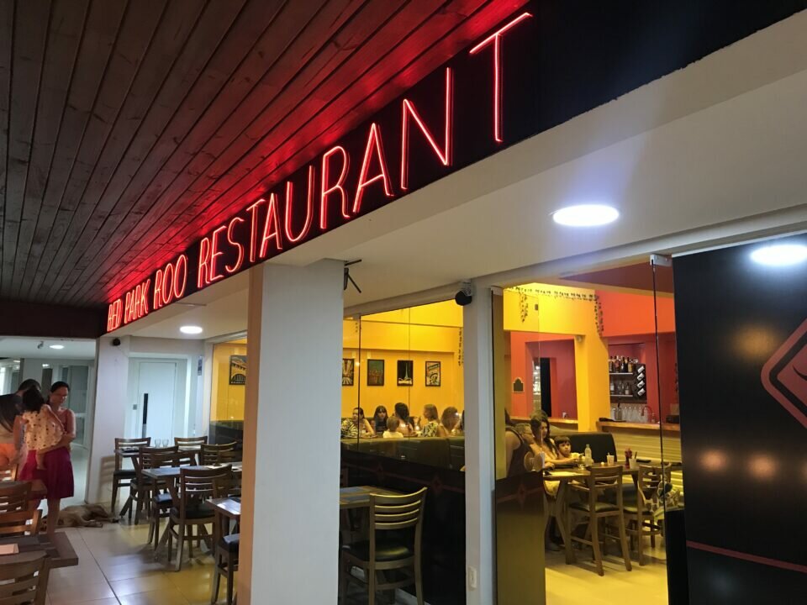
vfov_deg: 49.7
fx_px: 653
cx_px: 404
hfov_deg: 63.4
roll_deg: +0.2
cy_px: 302
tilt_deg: +9.9
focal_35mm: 28
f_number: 1.8
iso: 80
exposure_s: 1/15
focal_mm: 3.99
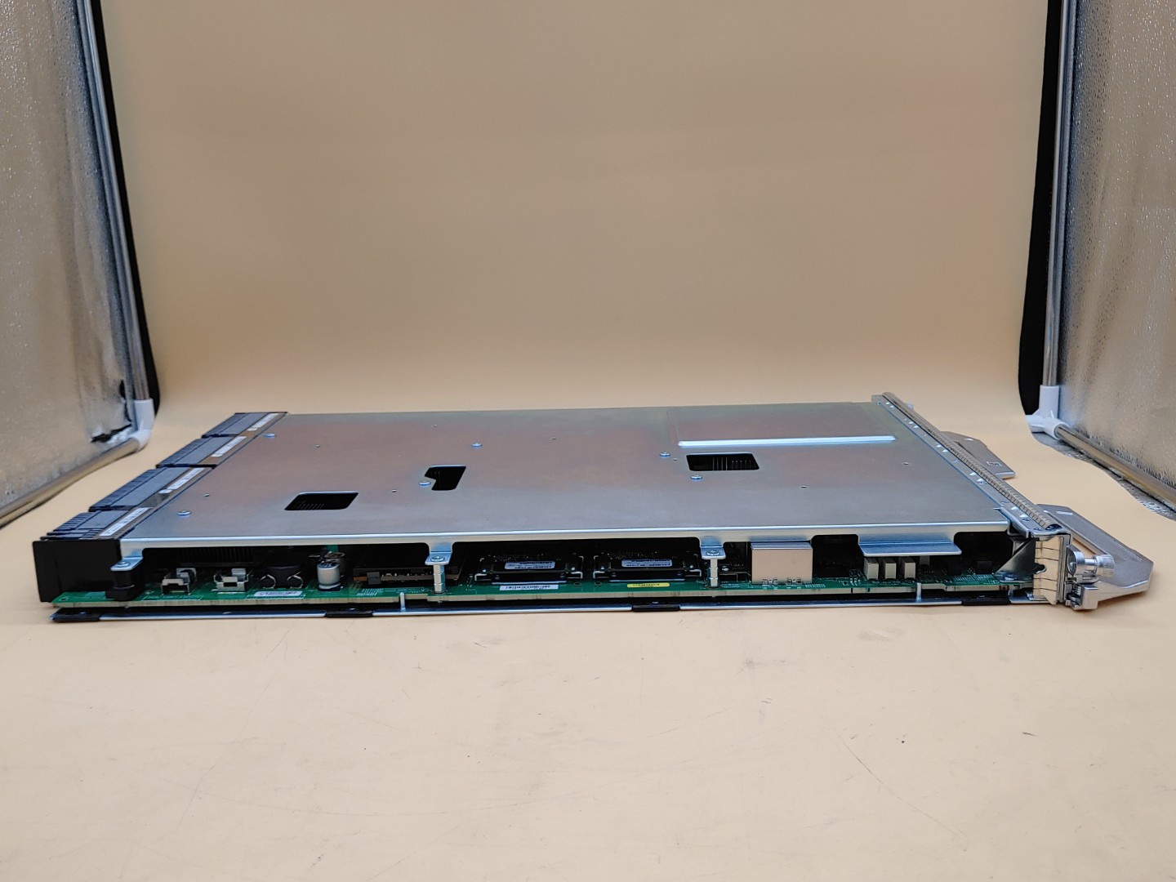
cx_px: 588
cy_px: 441
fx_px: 1053
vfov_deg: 45.4
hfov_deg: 58.4
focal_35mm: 31
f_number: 1.8
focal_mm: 4.36
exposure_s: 1/151
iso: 50
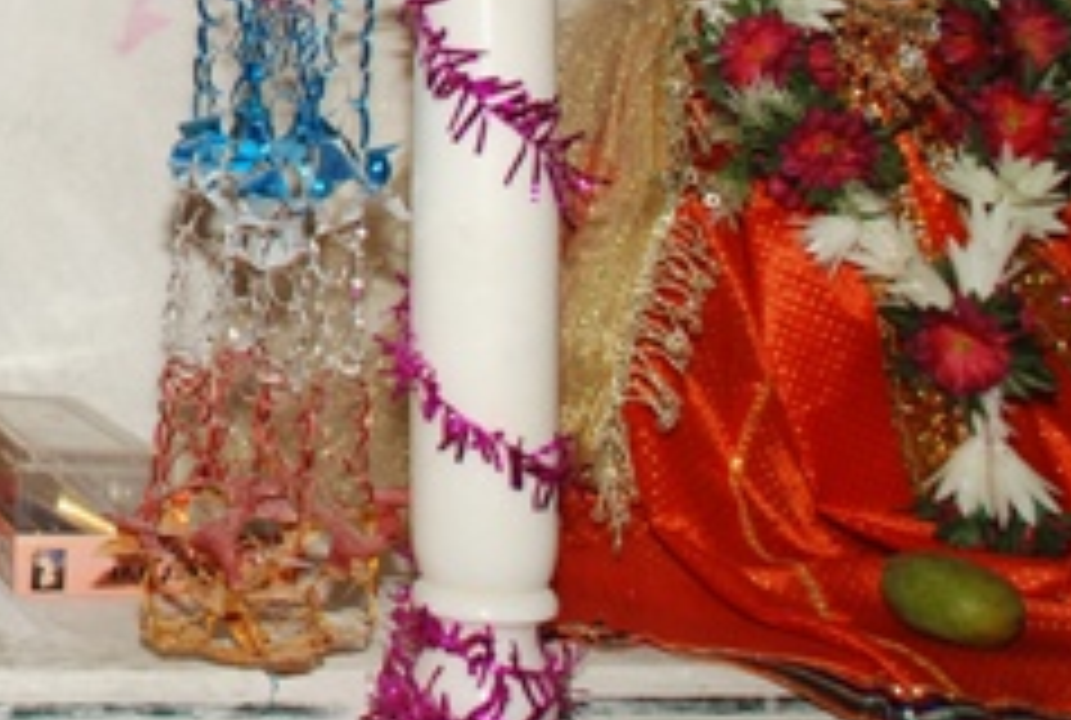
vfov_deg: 12.8
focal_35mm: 101
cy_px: -394
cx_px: -585
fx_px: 3012
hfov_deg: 17.8
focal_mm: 20
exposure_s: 1/125
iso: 200
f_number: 4.5
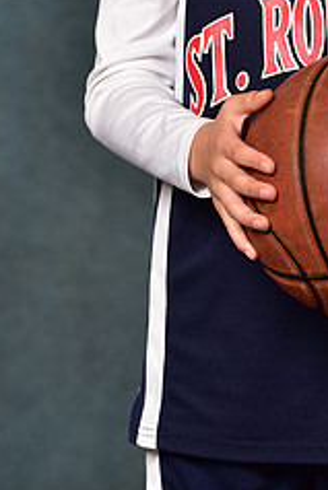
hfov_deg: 3.6
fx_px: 5144
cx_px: 343
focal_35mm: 377
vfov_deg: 5.4
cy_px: -74
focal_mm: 155
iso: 250
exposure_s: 1/250
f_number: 4.5
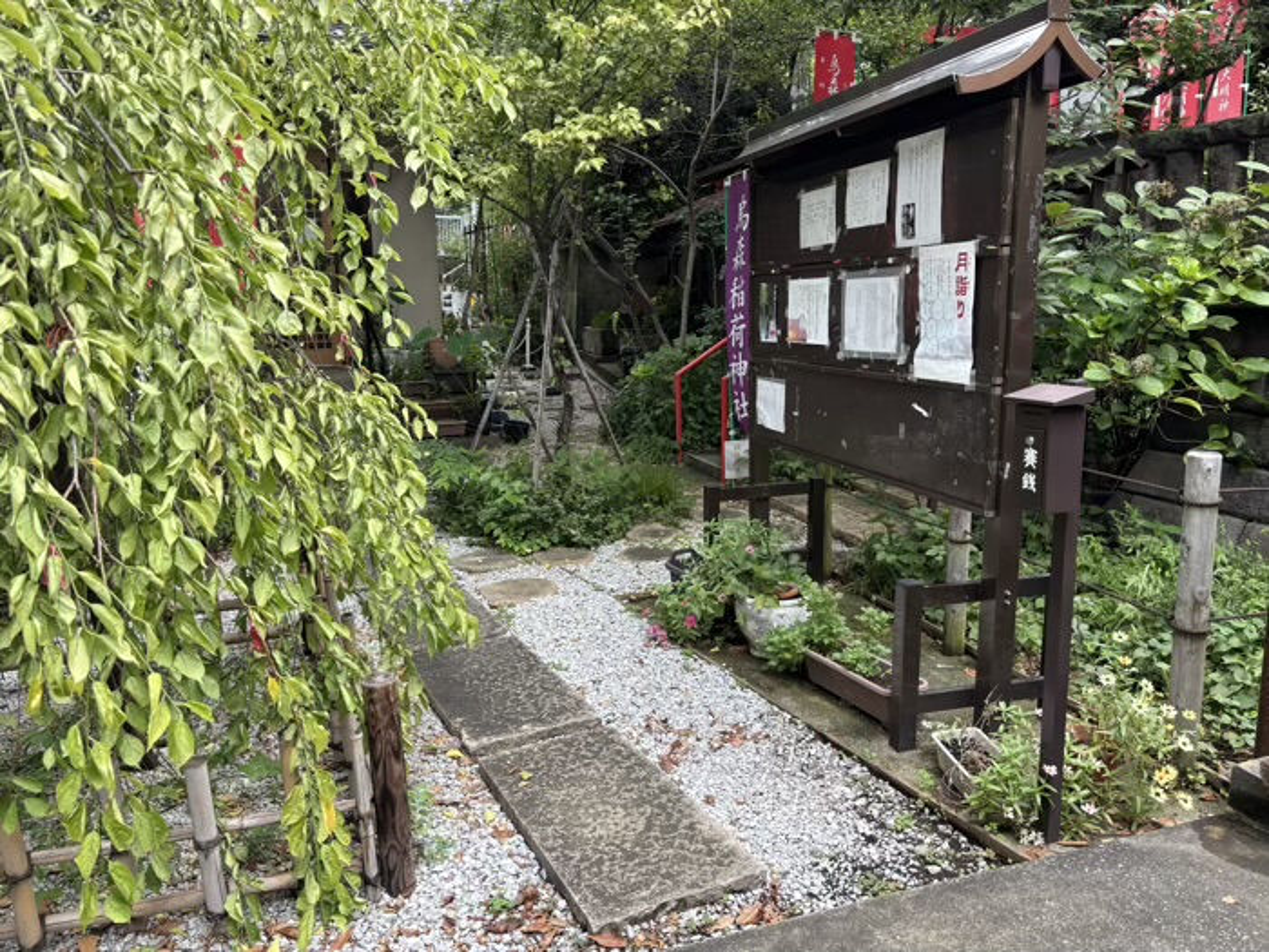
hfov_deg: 67.3
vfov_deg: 53.1
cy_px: 476
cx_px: 634
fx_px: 953
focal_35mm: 26
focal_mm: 5.96
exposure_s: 1/121
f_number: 1.6
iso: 64
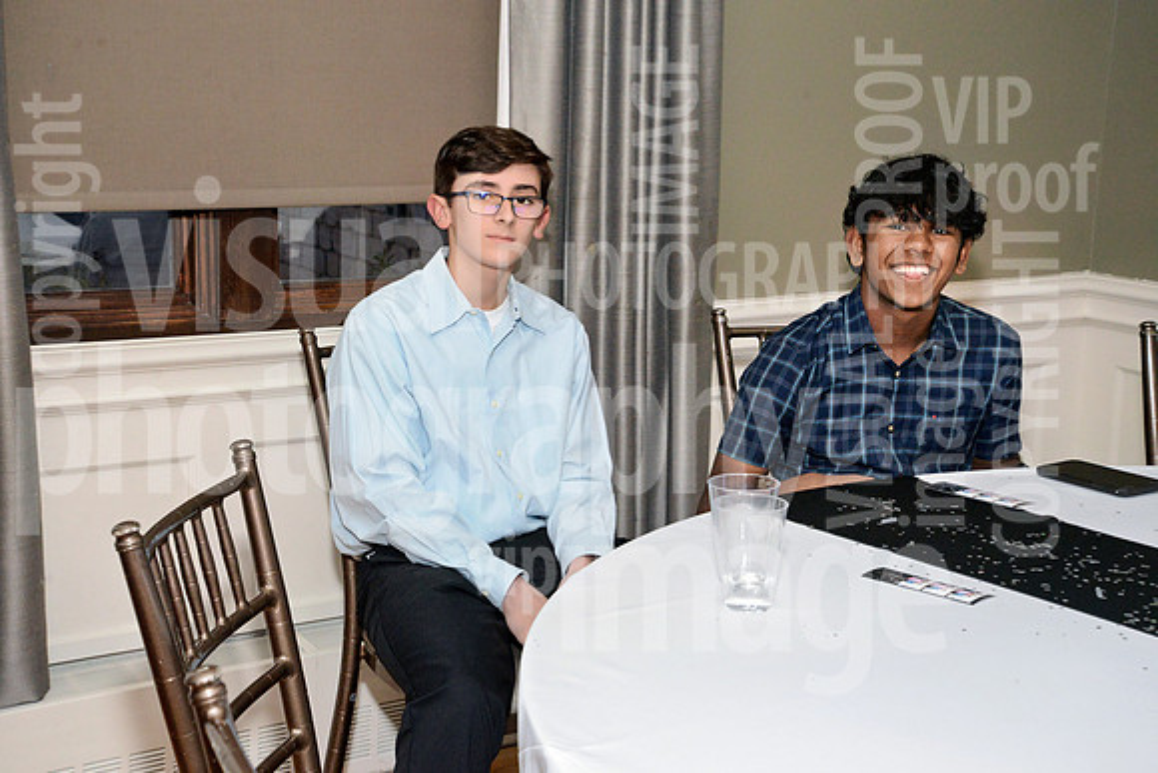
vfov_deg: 23.4
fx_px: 1866
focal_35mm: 58
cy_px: 386
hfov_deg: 34.5
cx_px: 579
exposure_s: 1/80
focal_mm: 58
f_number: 8
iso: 6400
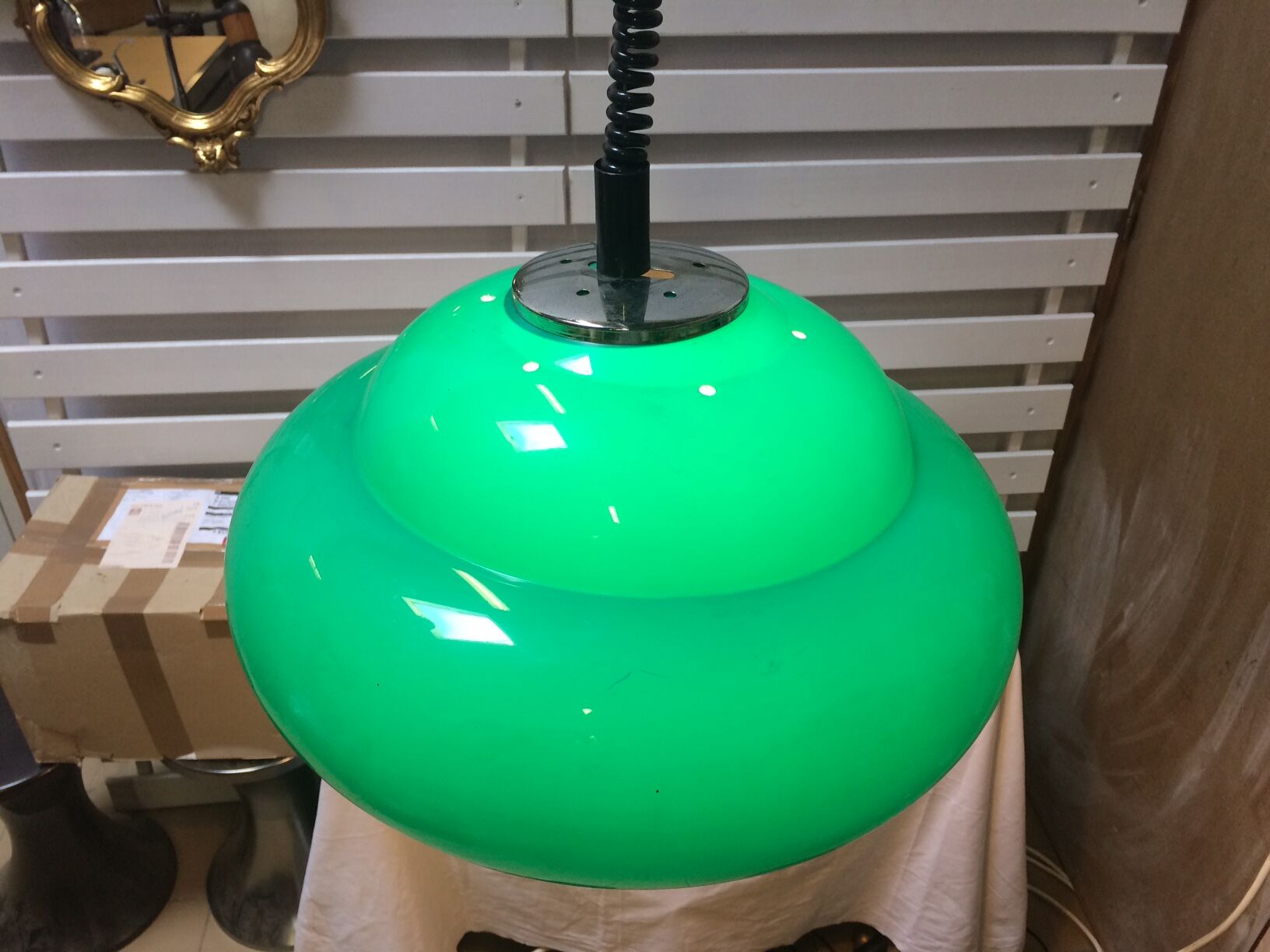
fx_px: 1064
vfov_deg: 48.2
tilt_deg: -37.3
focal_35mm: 29
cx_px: 635
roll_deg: -0.8
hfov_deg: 61.7
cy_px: 476
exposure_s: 1/33
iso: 50
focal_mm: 4.15
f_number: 2.2
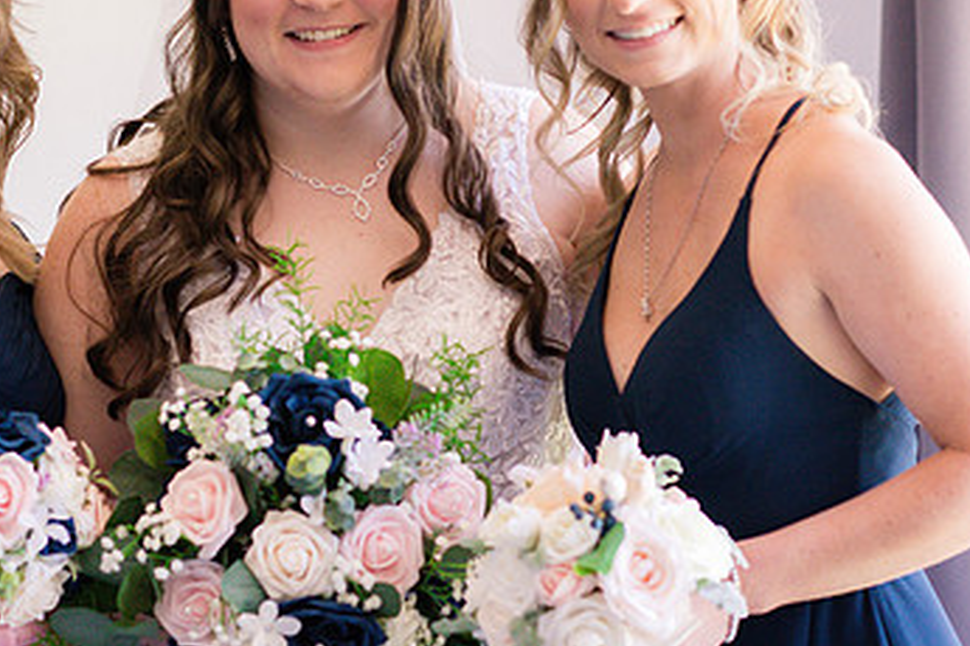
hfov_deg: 14.3
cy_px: 226
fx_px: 3853
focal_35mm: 143
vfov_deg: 9.6
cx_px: 298
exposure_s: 1/500
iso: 1250
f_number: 2.8
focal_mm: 85
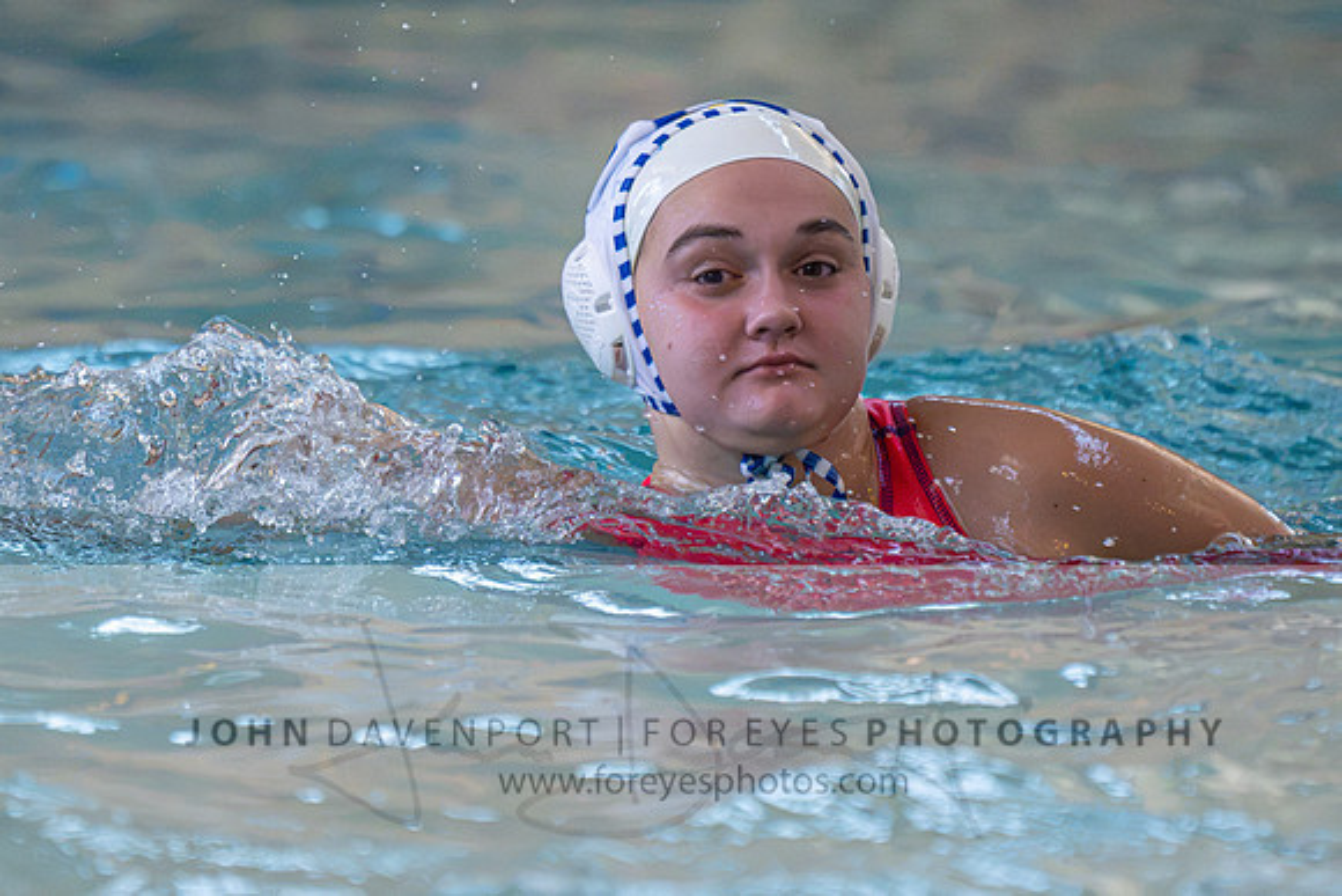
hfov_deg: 4.0
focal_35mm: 513
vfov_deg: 2.7
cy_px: 110
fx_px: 19132
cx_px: 743
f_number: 4
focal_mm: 280
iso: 12800
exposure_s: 1/1000
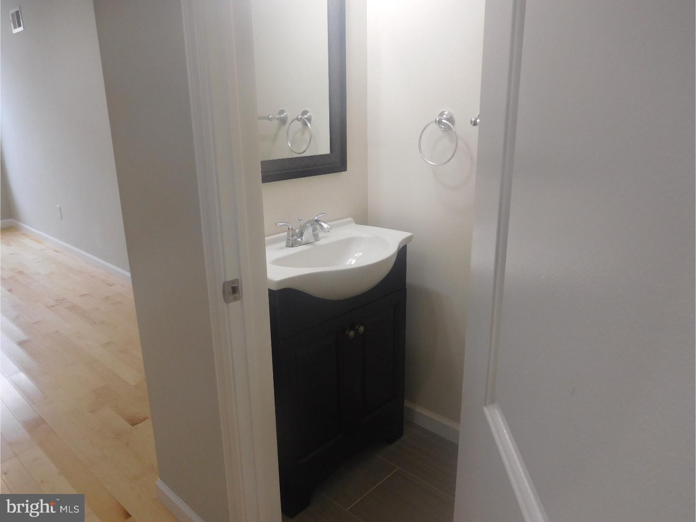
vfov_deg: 54.9
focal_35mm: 25
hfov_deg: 69.4
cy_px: 261
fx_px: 503
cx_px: 348
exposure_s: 1/30
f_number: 3.4
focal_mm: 4.5
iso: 160
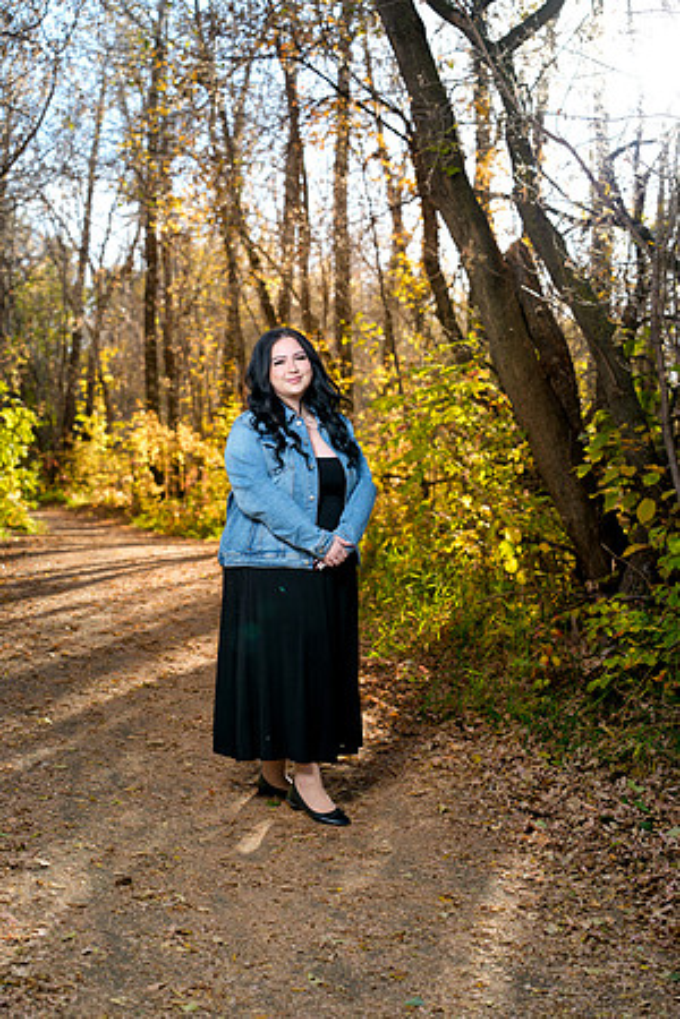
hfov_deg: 27.0
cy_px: 510
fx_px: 1417
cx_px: 340
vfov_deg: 39.6
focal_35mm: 50
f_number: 3.2
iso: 400
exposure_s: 1/160
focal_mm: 50
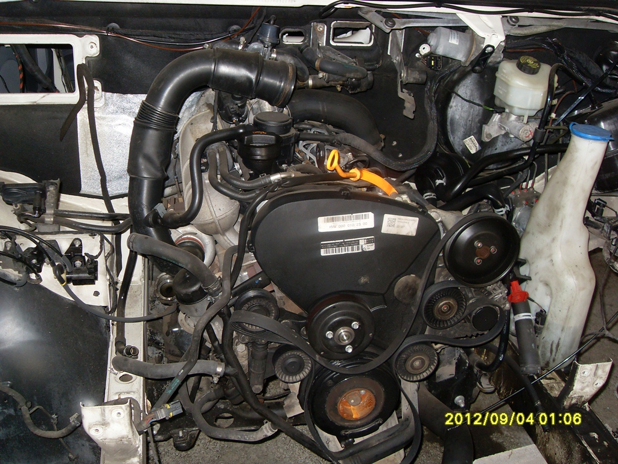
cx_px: 309
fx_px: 661
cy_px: 232
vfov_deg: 38.7
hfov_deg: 50.1
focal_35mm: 37
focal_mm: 6.3
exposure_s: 1/45
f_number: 2.8
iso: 100
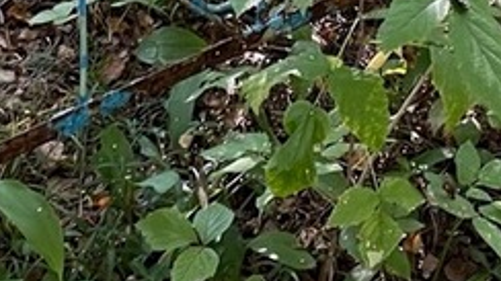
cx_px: 312
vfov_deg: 9.0
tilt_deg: -16.2
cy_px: -420
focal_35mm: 119
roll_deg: -2.8
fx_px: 1580
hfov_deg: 18.0
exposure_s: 1/91
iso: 125
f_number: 1.6
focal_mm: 4.2
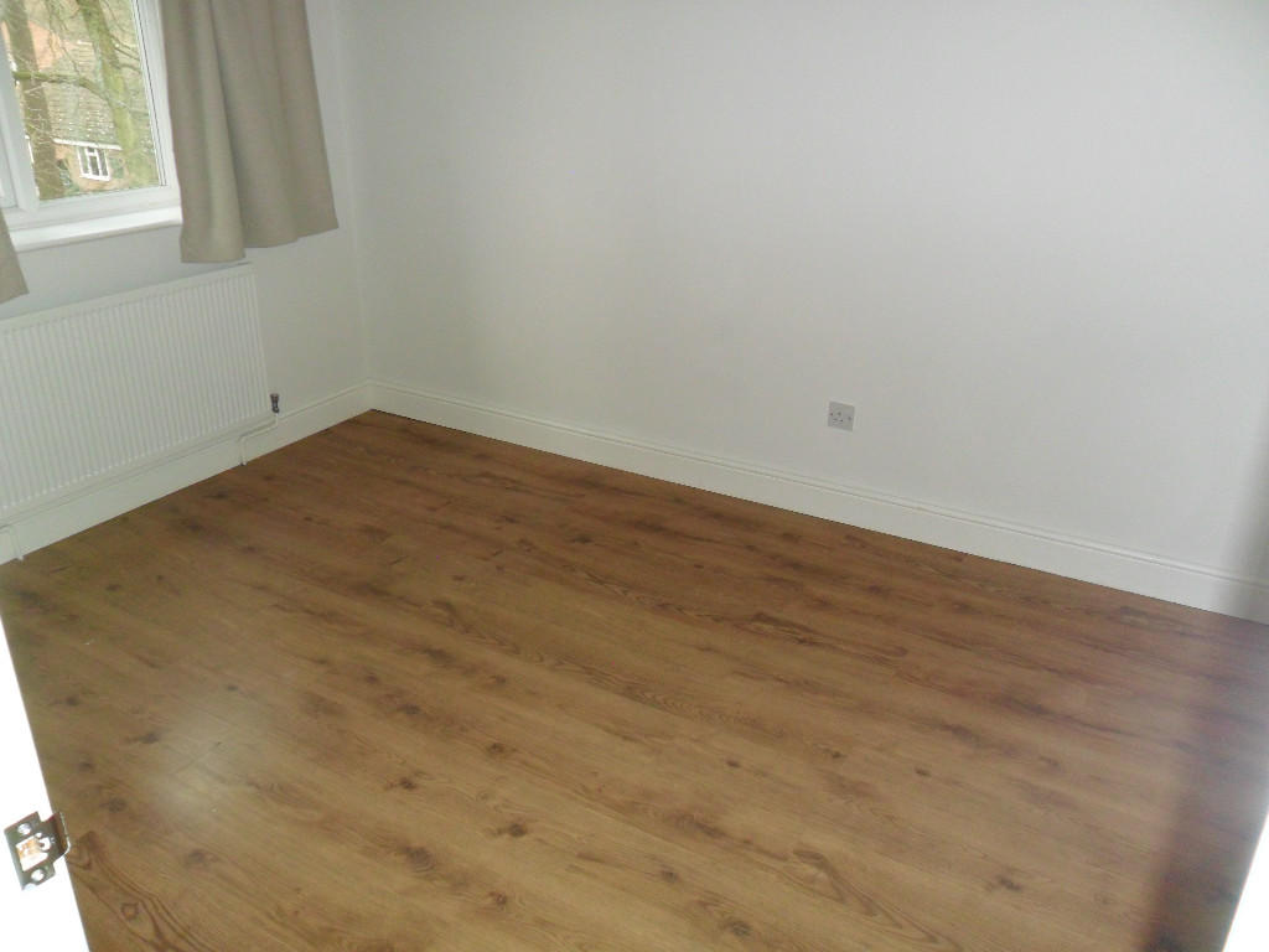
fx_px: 990
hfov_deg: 65.3
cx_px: 634
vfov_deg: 51.4
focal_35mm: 27
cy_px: 476
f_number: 3.5
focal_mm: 4.9
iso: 200
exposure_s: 1/45
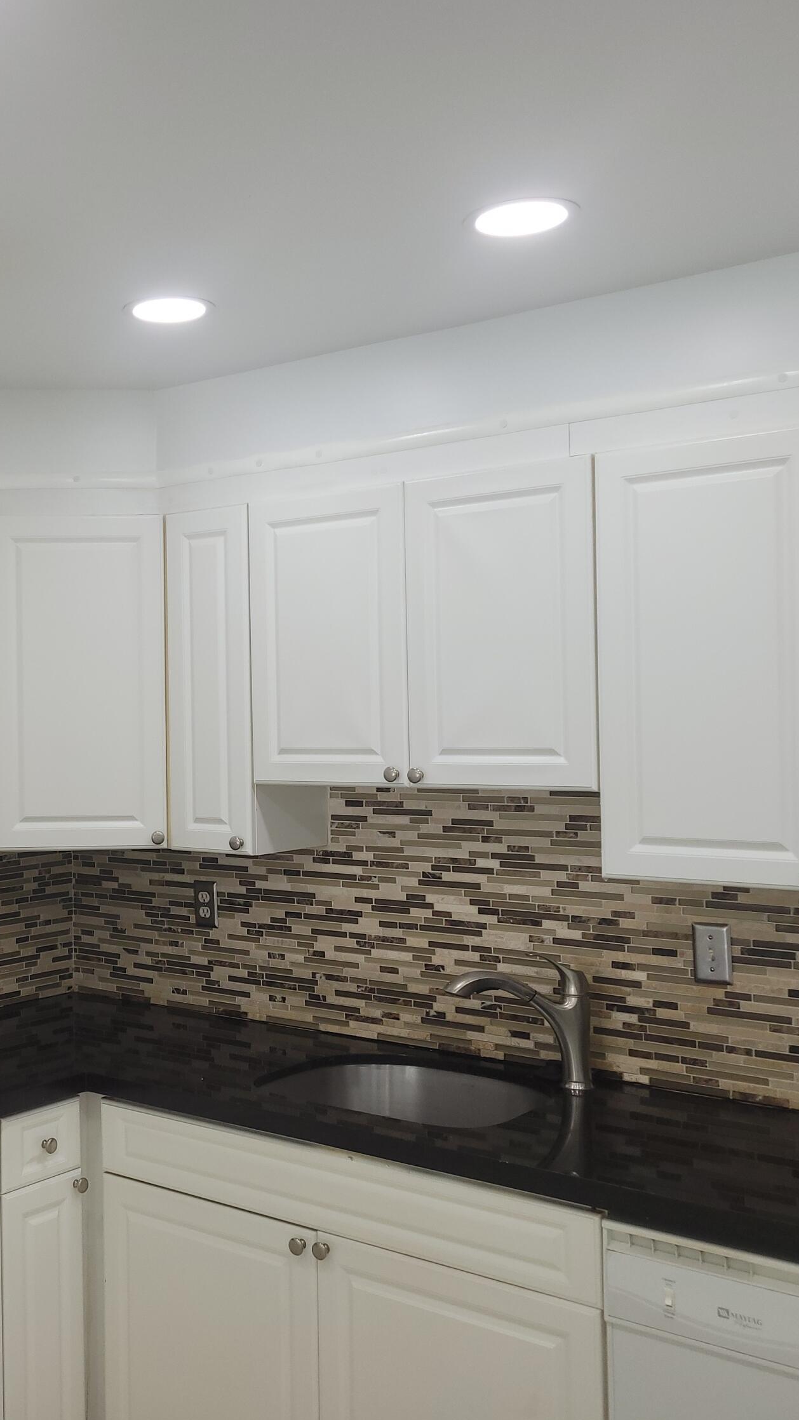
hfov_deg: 30.1
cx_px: 114
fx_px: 1431
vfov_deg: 52.8
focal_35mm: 38
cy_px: 709
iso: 50
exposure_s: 1/120
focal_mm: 5.4
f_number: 1.8
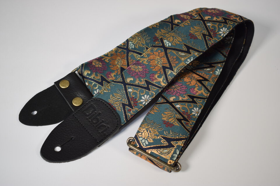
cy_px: 93
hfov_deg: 41.1
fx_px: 373
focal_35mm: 48
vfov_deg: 28.1
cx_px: 140
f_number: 4.5
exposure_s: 1/160
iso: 400
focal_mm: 32
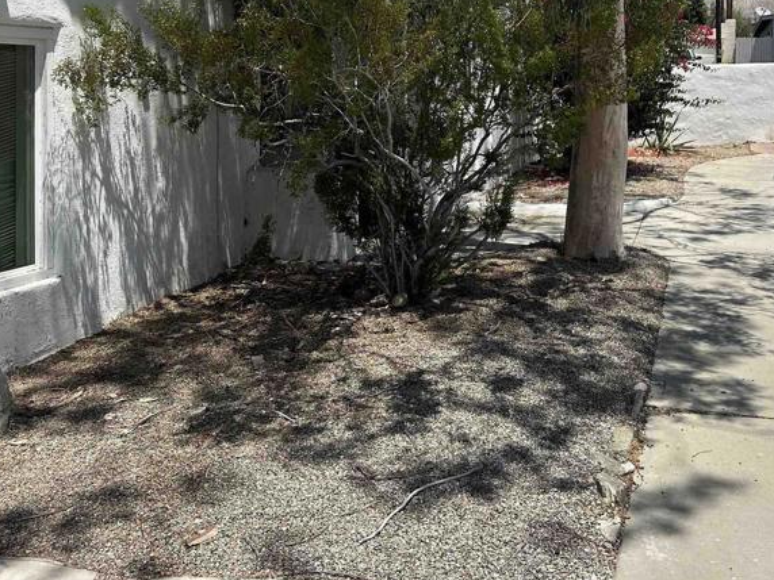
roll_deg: -1.0
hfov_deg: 43.1
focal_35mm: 43
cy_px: 116
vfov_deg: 32.7
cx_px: 526
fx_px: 961
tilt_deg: -0.1
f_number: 1.78
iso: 80
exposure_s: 1/7576
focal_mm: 6.86
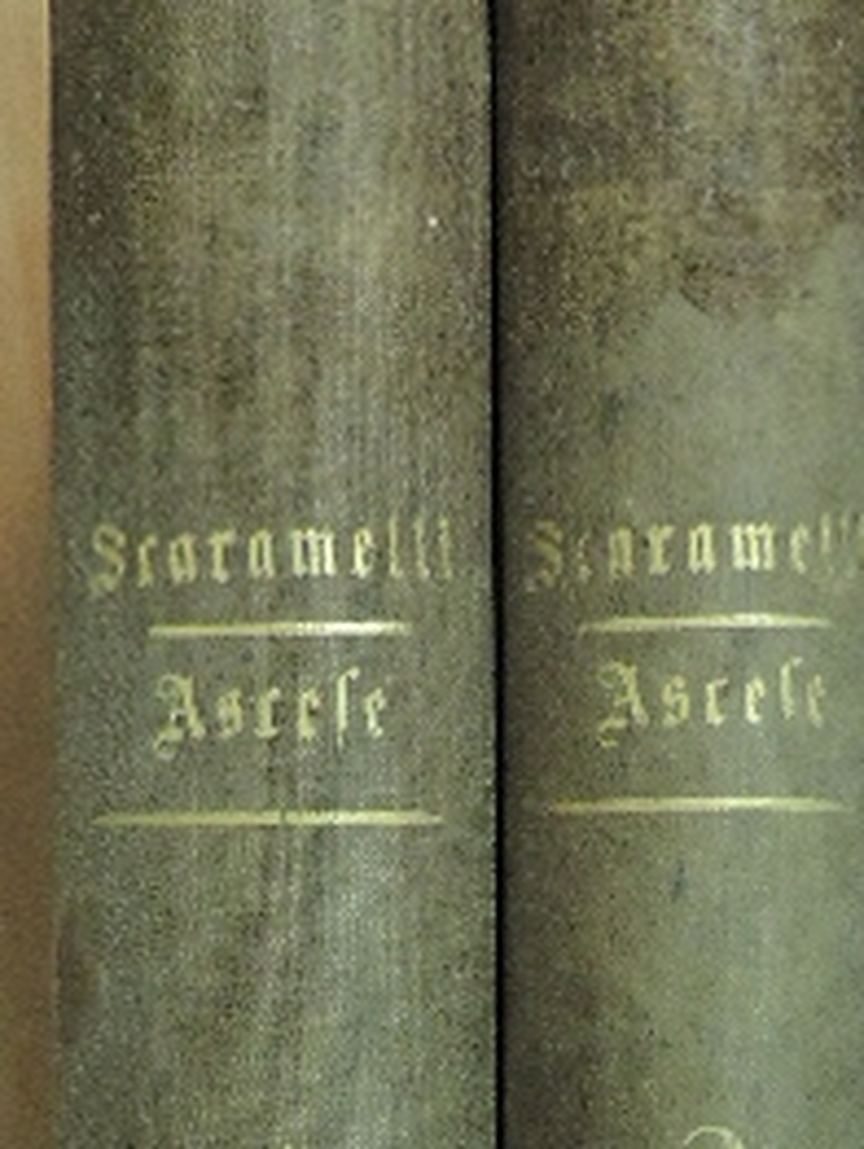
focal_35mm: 105
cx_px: 531
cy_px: 1026
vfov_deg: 18.4
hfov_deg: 14.1
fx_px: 3489
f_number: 3.4
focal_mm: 7.6
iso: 1400
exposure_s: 1/60
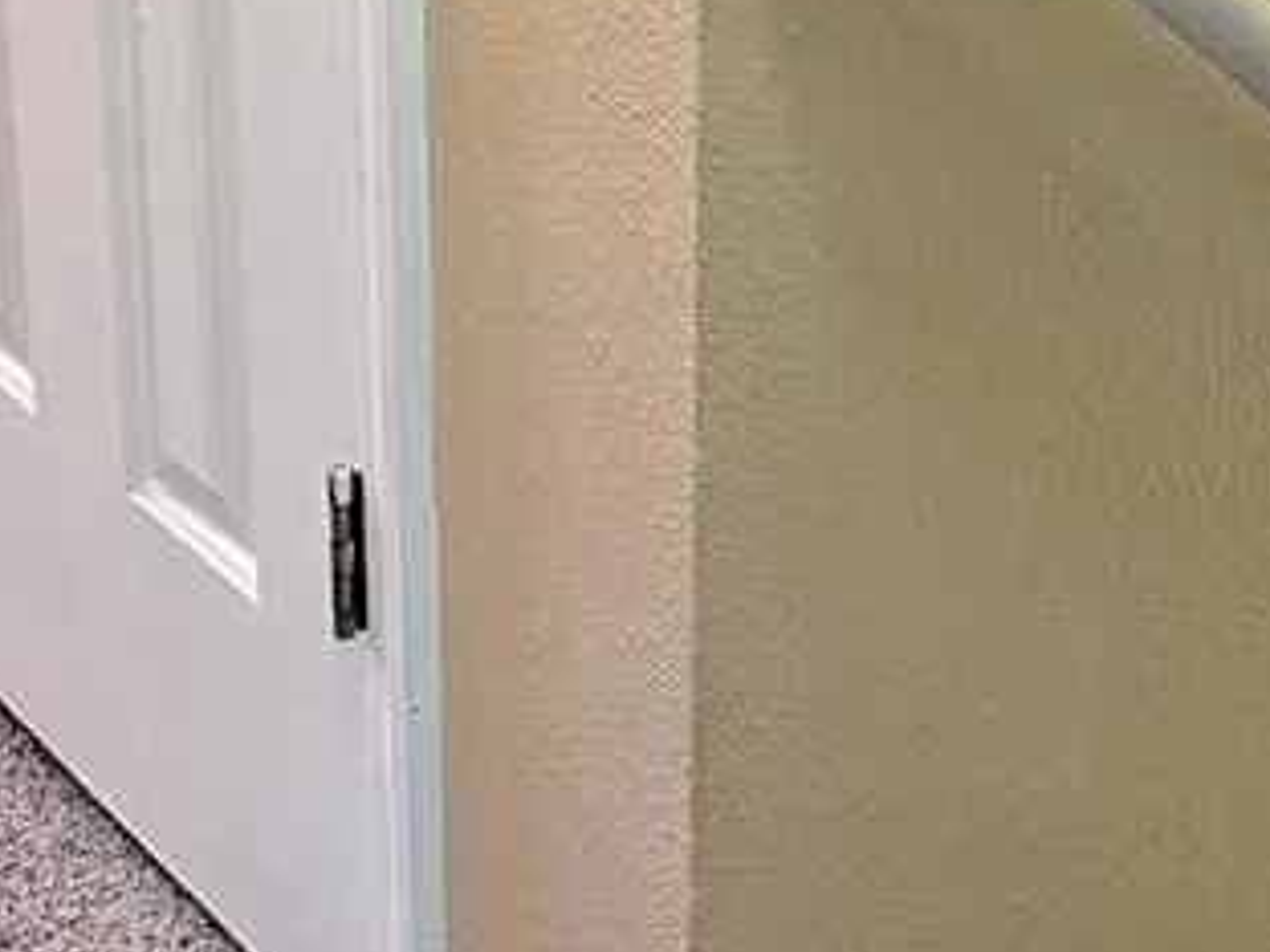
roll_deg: -0.2
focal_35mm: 123
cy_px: -155
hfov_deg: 16.0
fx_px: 4513
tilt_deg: -18.6
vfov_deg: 11.8
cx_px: 582
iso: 250
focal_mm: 6.76
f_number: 1.78
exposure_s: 1/60
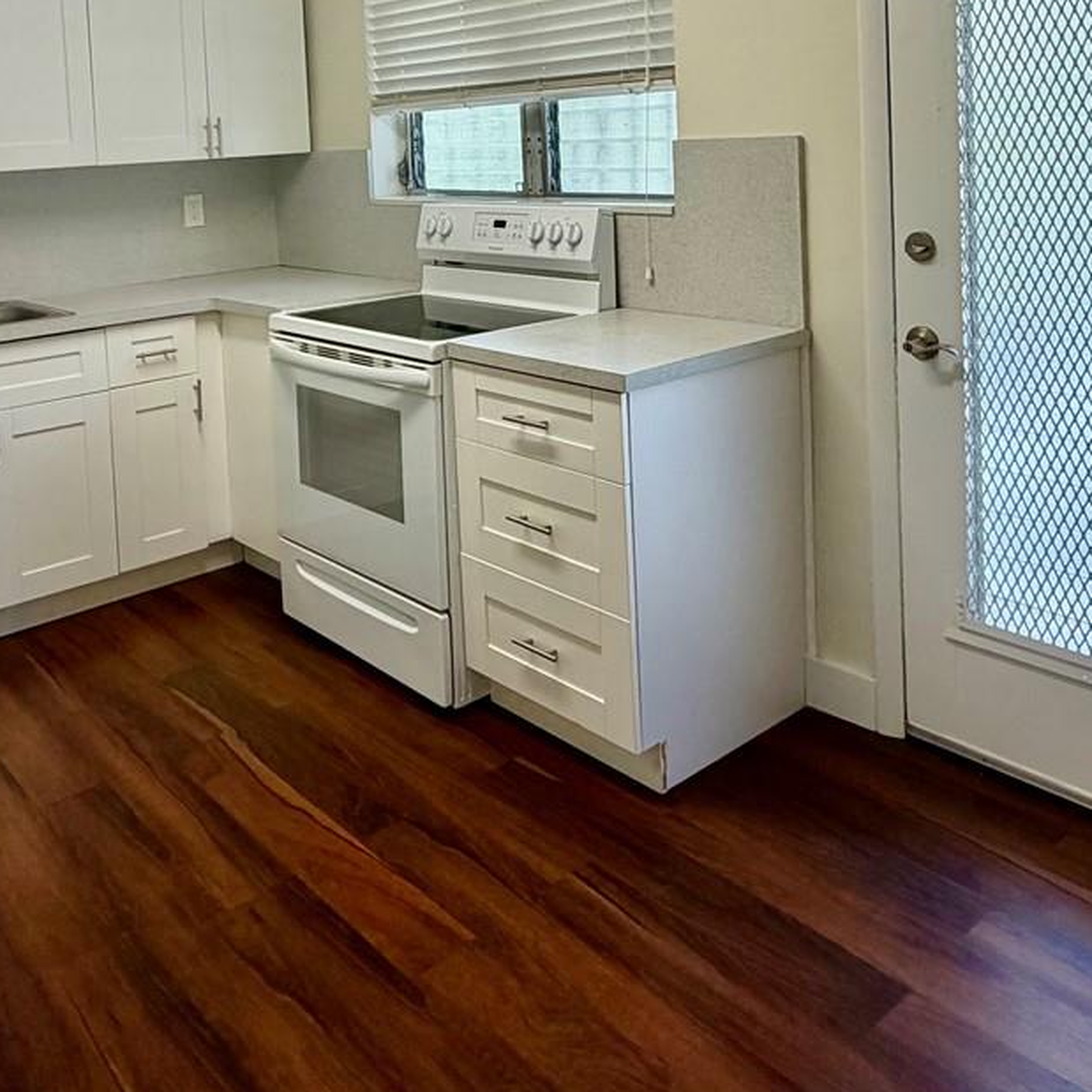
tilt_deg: -3.1
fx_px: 1142
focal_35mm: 32
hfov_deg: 50.5
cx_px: 404
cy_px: 194
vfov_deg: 47.8
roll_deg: +3.5
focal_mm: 2.22
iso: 125
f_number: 2.2
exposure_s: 1/120
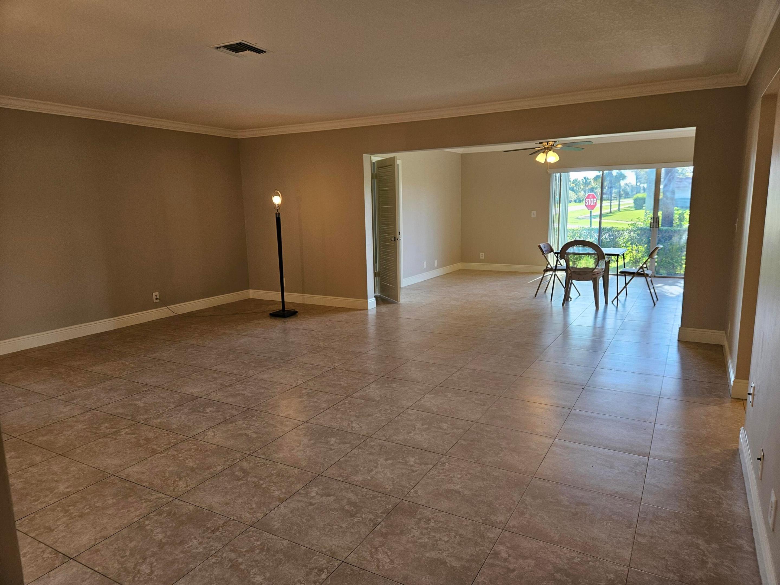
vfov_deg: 58.9
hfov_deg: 73.9
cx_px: 390
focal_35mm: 23
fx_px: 518
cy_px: 292
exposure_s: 1/120
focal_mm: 5.4
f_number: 1.8
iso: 100
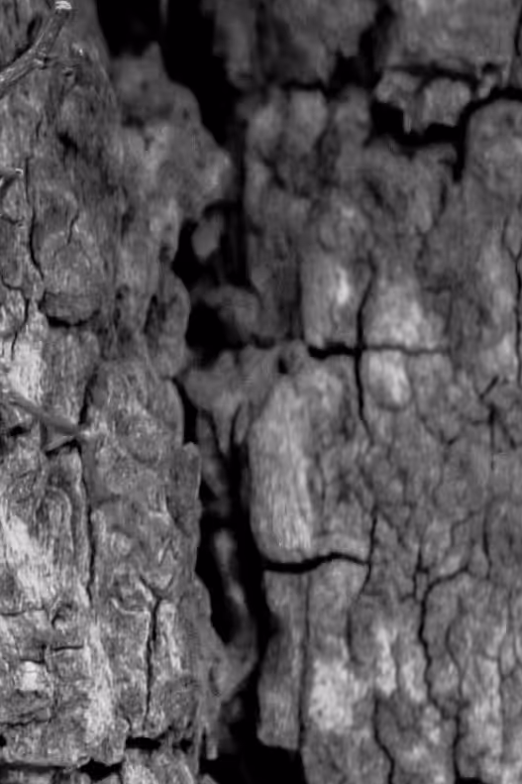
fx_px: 8420
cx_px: -1126
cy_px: 1364
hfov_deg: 3.5
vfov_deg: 5.3
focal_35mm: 387
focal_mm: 34
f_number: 5.6
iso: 100
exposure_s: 1/125
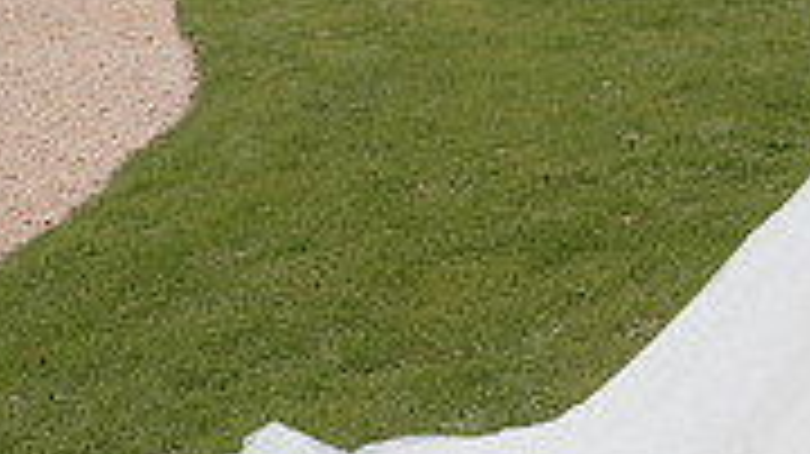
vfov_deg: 14.8
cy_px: 65
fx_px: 1739
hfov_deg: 25.0
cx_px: 801
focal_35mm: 81
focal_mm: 24
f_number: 3.5
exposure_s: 1/160
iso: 640
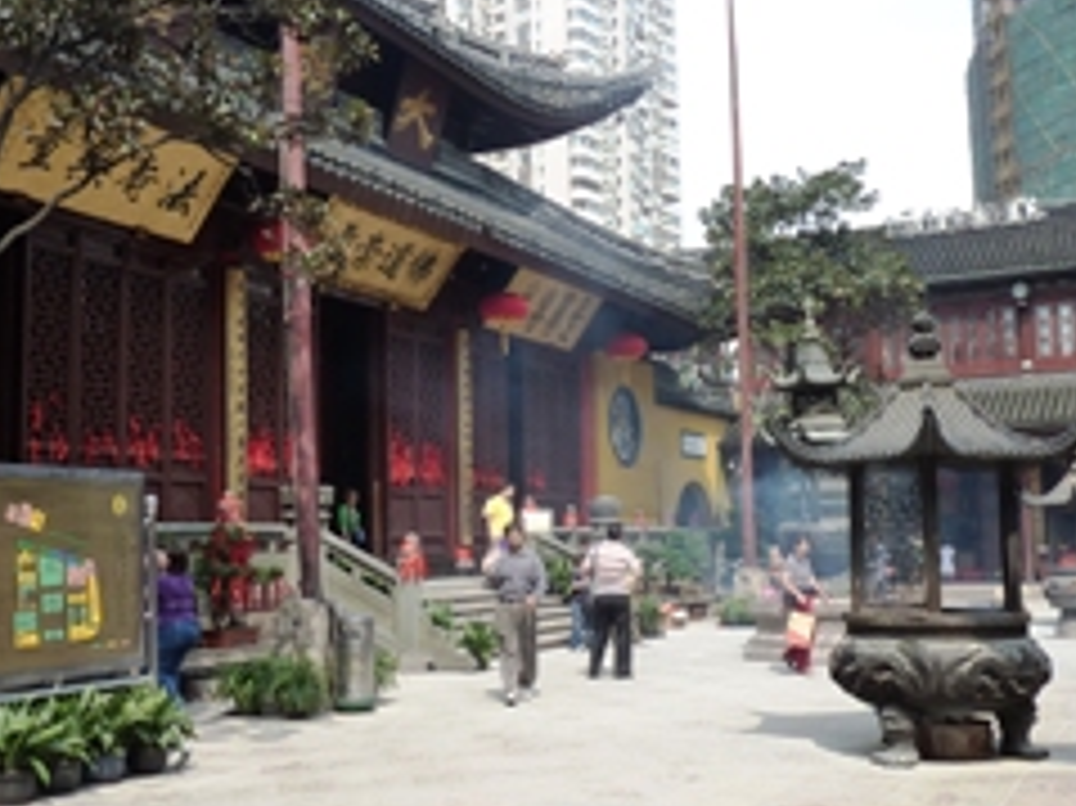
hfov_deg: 46.7
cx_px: 479
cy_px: 412
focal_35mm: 40
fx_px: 1243
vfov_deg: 35.9
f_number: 4
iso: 125
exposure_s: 1/400
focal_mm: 4.1
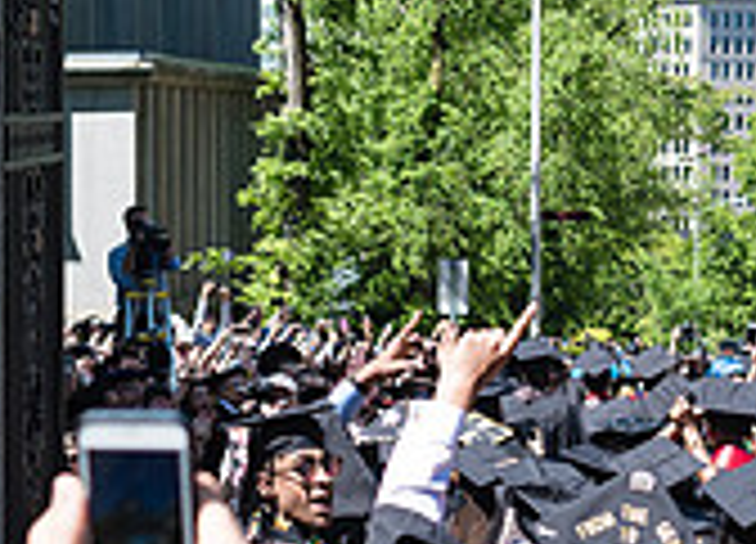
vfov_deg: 11.1
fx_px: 2799
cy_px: 204
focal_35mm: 130
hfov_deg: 15.4
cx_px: 308
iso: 100
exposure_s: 1/500
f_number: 5
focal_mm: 35
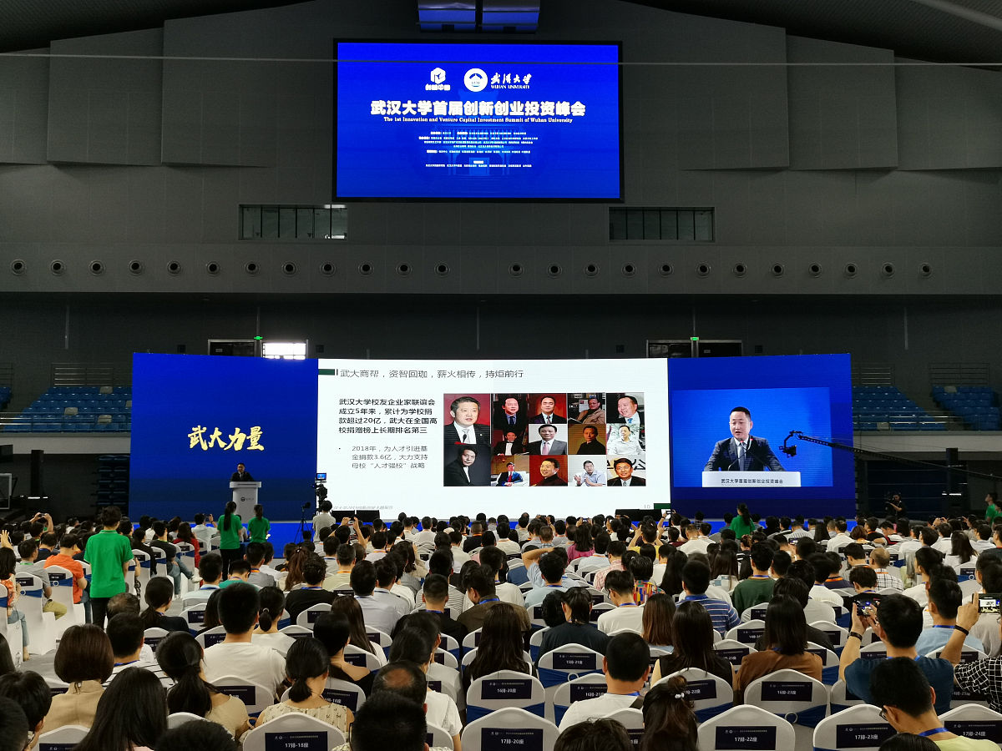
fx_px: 1129
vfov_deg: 36.8
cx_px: 501
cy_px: 376
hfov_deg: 47.9
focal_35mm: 39
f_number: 1.8
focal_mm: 5.58
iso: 160
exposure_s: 1/100
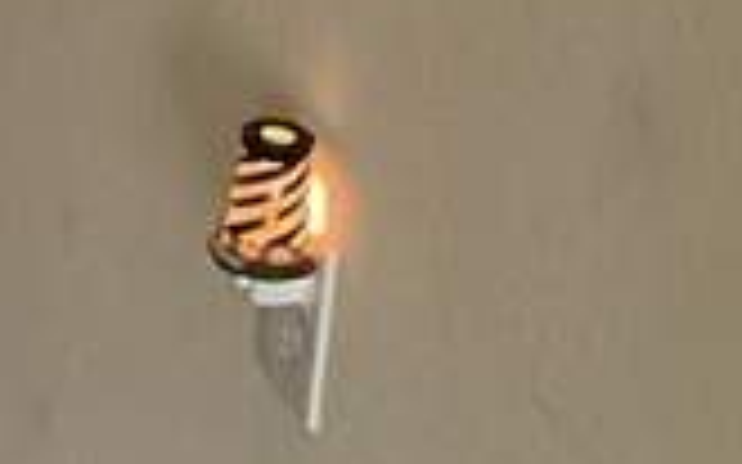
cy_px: -144
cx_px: -908
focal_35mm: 149
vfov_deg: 8.7
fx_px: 3012
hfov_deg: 11.9
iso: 125
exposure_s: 1/60
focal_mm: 3
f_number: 1.8
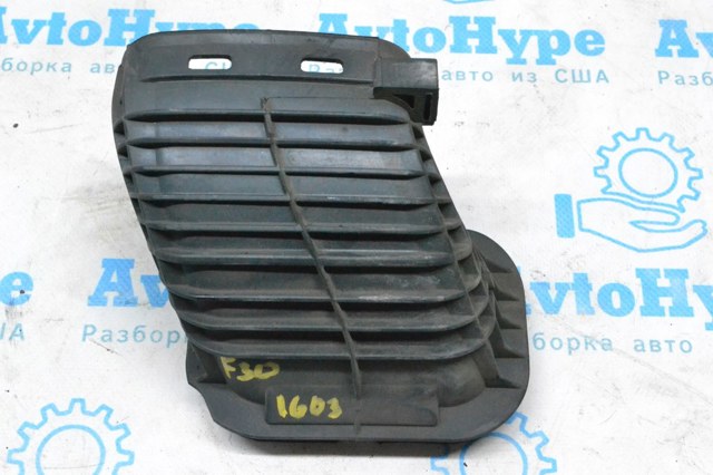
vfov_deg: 22.6
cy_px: 238
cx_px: 356
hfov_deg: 33.4
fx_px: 1188
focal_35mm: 60
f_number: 9
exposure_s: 1/160
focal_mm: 40
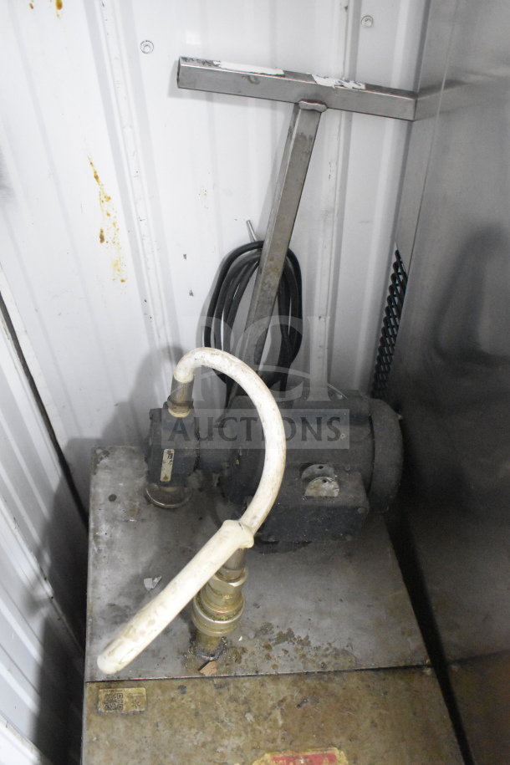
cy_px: 382
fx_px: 733
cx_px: 255
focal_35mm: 34
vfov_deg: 55.1
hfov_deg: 38.4
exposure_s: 1/40
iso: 9000
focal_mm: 23
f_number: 3.8
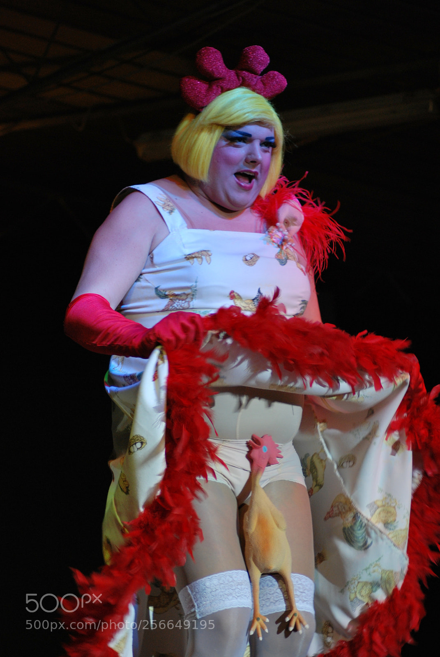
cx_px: 220
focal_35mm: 150
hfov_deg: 9.2
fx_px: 2742
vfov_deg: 13.7
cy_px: 328
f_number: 4
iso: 400
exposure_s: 1/80
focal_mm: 100
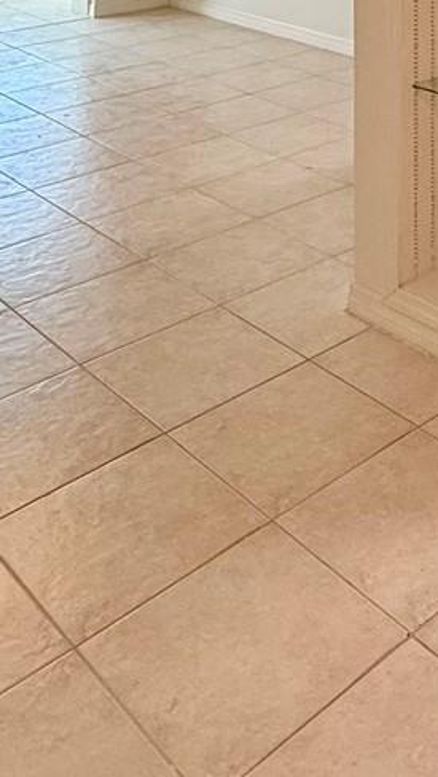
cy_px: -127
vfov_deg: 34.2
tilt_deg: -4.0
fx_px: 1031
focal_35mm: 50
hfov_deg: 22.3
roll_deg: -1.1
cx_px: 510
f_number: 2.2
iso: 125
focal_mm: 2.22
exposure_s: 1/120
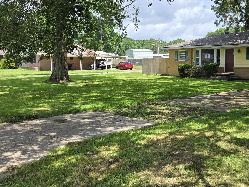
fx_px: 302
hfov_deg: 44.2
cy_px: 86
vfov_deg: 34.3
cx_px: 165
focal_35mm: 42
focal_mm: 5.4
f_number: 1.8
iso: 25
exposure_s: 1/1195
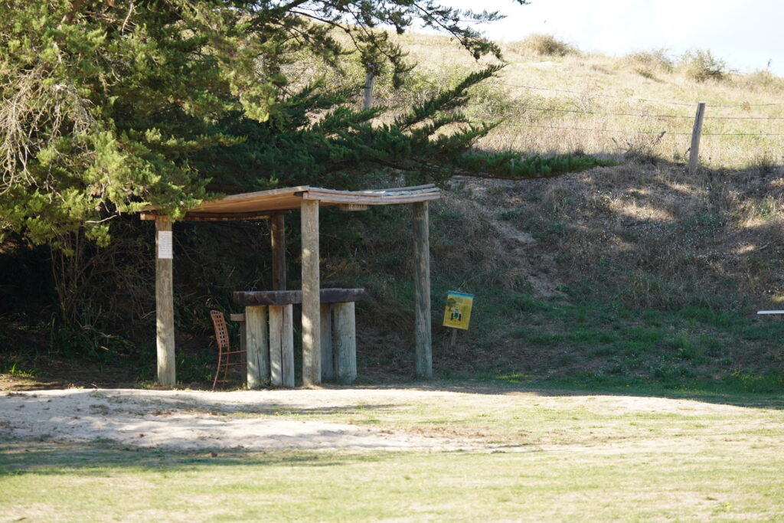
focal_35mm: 246
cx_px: 392
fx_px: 5362
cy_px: 262
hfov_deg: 8.4
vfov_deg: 5.6
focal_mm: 246.2
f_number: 5.6
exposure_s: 1/250
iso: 250
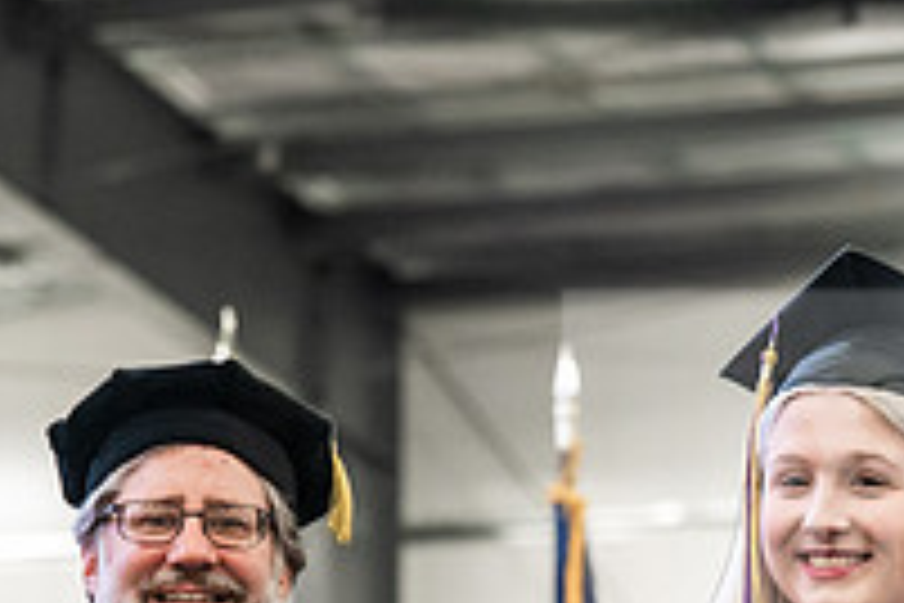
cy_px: 835
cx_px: 427
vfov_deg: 5.8
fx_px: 5951
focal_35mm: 237
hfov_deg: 8.7
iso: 4000
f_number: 4
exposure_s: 1/200
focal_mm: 82
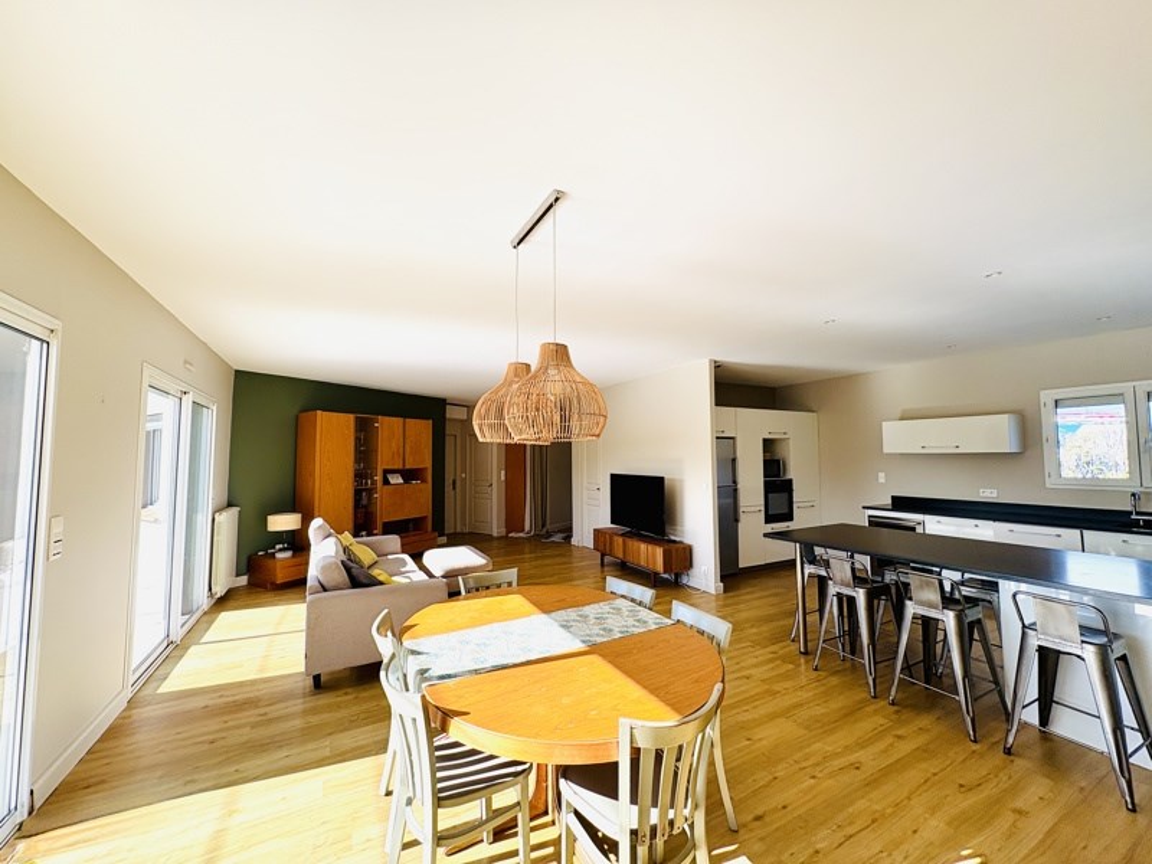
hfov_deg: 102.1
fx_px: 466
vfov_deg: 85.7
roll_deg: +0.5
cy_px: 432
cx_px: 576
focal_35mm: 14
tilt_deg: +1.7
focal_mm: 2.22
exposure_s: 1/314
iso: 50
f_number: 2.2
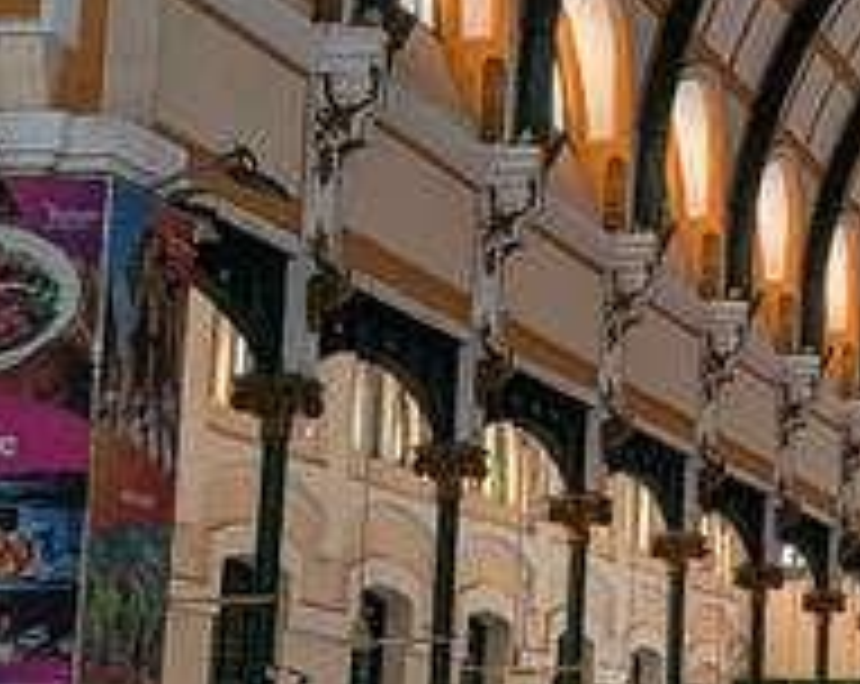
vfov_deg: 13.0
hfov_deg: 15.3
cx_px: 1207
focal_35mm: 118
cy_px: 234
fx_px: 2997
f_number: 1.7
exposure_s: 1/50
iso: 35
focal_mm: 4.53
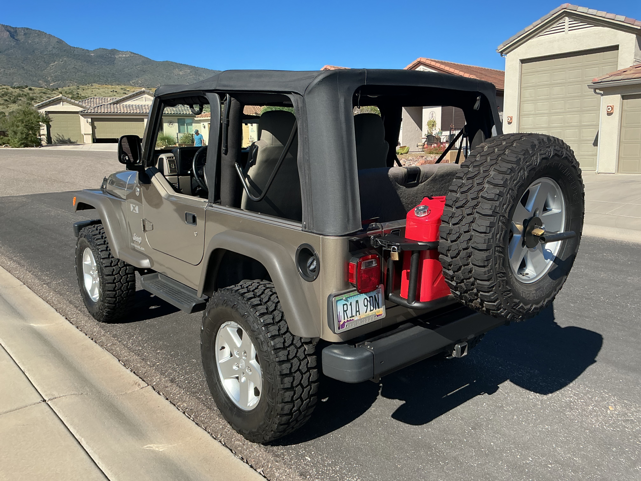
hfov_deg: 61.7
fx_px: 537
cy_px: 240
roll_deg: +1.3
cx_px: 320
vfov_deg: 48.2
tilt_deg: -7.2
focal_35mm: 29
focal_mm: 3
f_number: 1.8
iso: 25
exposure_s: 1/1342
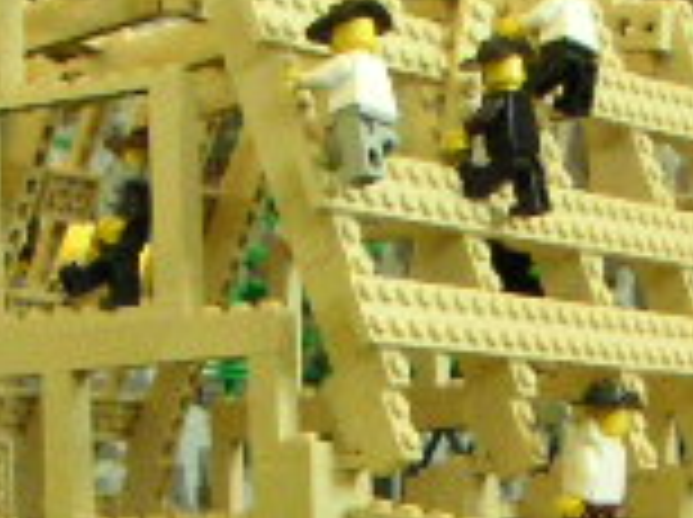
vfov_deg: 9.4
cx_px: 459
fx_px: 3078
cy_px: 739
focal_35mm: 154
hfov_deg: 12.8
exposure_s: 1/30
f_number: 2.8
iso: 400
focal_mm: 4.8
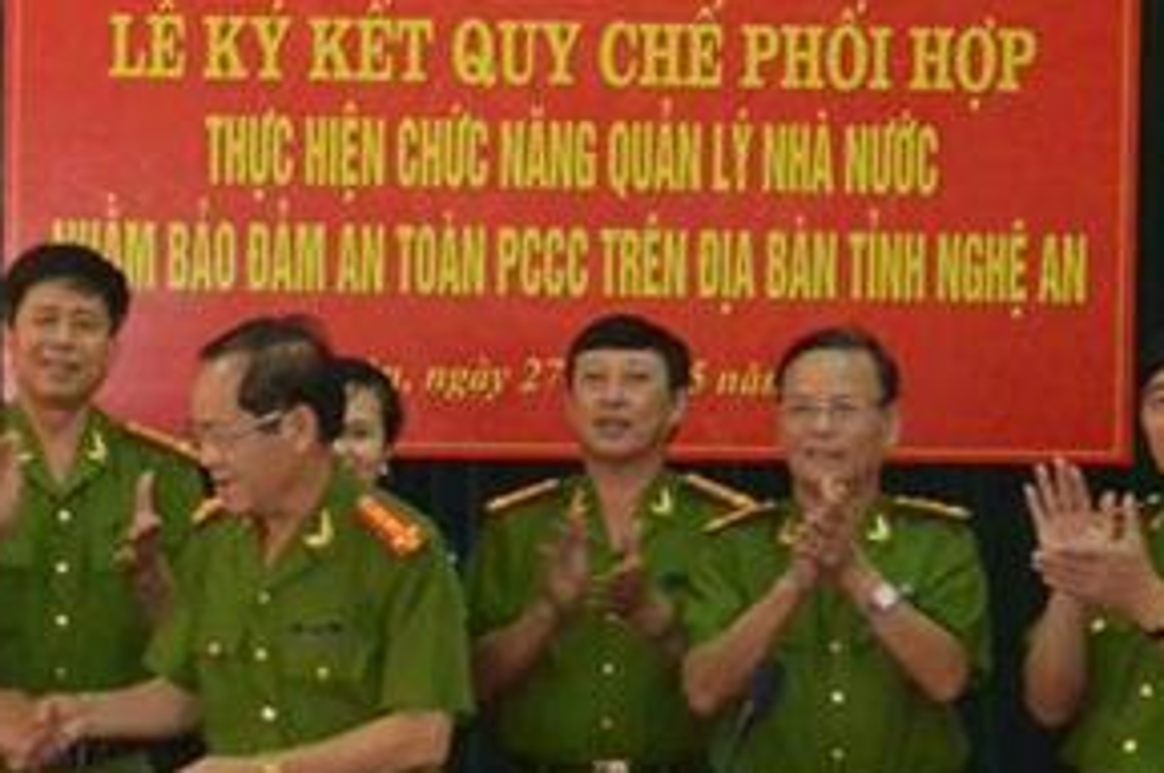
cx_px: -28
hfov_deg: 14.1
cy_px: 511
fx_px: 4618
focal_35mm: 143
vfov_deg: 9.6
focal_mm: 21.9
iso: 2200
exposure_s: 1/60
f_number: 5
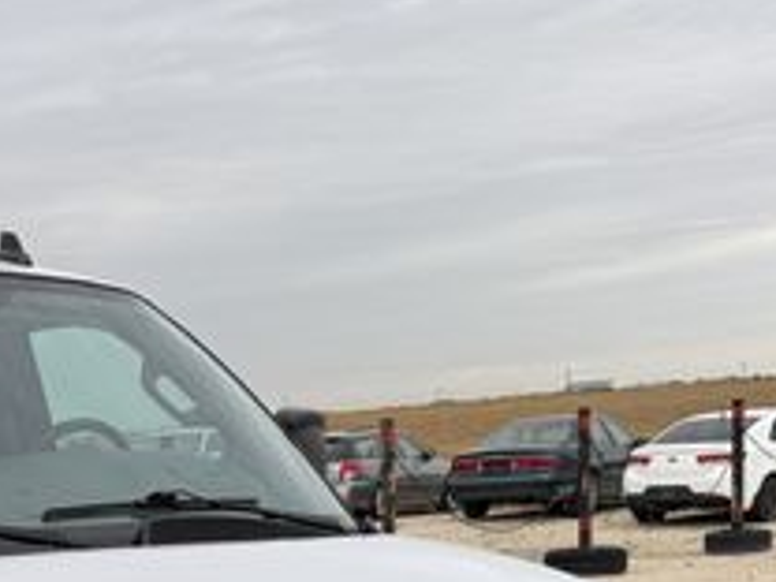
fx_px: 1659
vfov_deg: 18.5
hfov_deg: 24.5
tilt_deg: -11.2
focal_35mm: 74
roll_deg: +3.8
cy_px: 750
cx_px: -78
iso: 80
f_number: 1.78
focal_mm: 6.76
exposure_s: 1/772
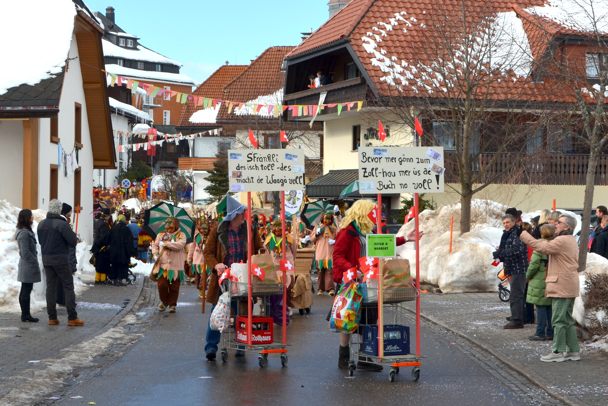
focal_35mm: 54
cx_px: 304
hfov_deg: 36.9
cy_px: 203
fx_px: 912
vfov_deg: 25.1
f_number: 11
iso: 100
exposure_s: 1/200
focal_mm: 36
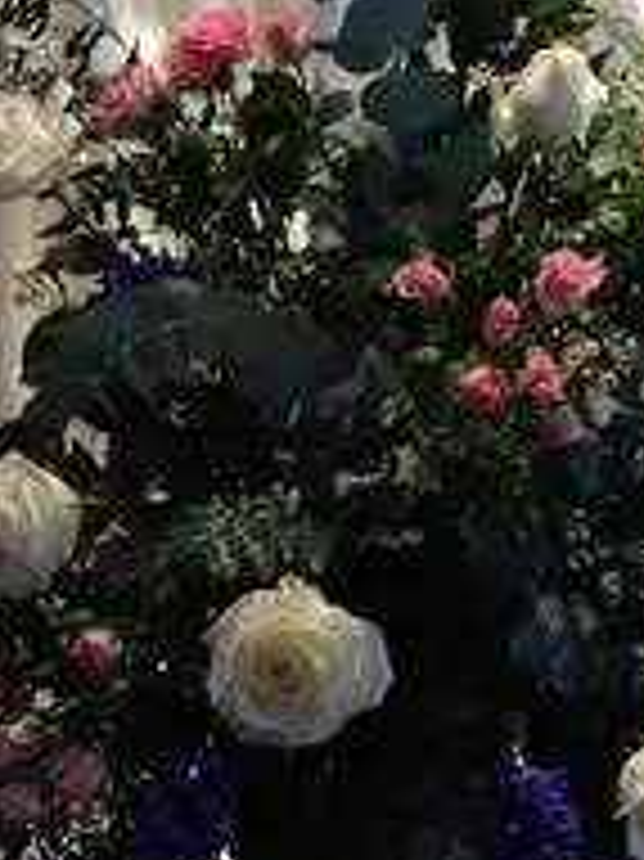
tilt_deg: -10.0
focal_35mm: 102
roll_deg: -1.0
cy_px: 453
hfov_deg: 14.4
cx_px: 500
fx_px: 2533
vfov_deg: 19.3
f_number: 2.4
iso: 125
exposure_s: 1/20
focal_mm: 4.28
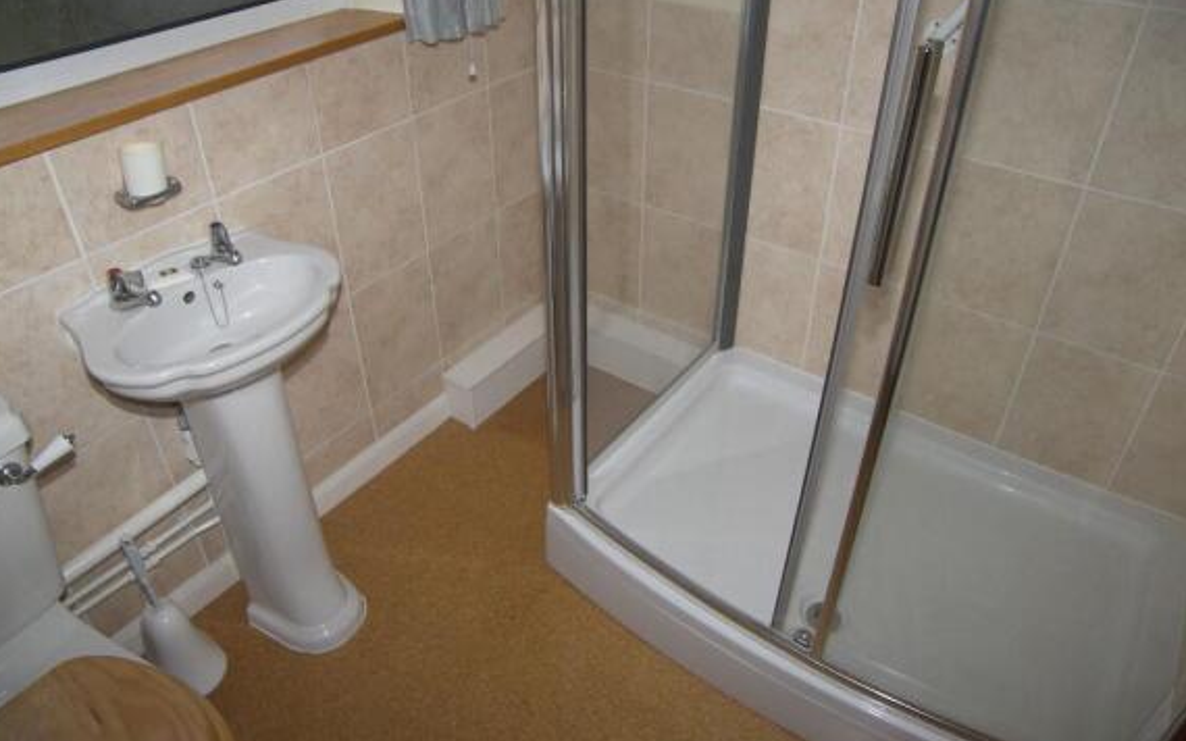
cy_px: 330
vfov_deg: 47.5
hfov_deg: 70.4
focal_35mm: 26
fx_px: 840
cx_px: 596
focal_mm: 5
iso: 100
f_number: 2.8
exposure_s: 1/30
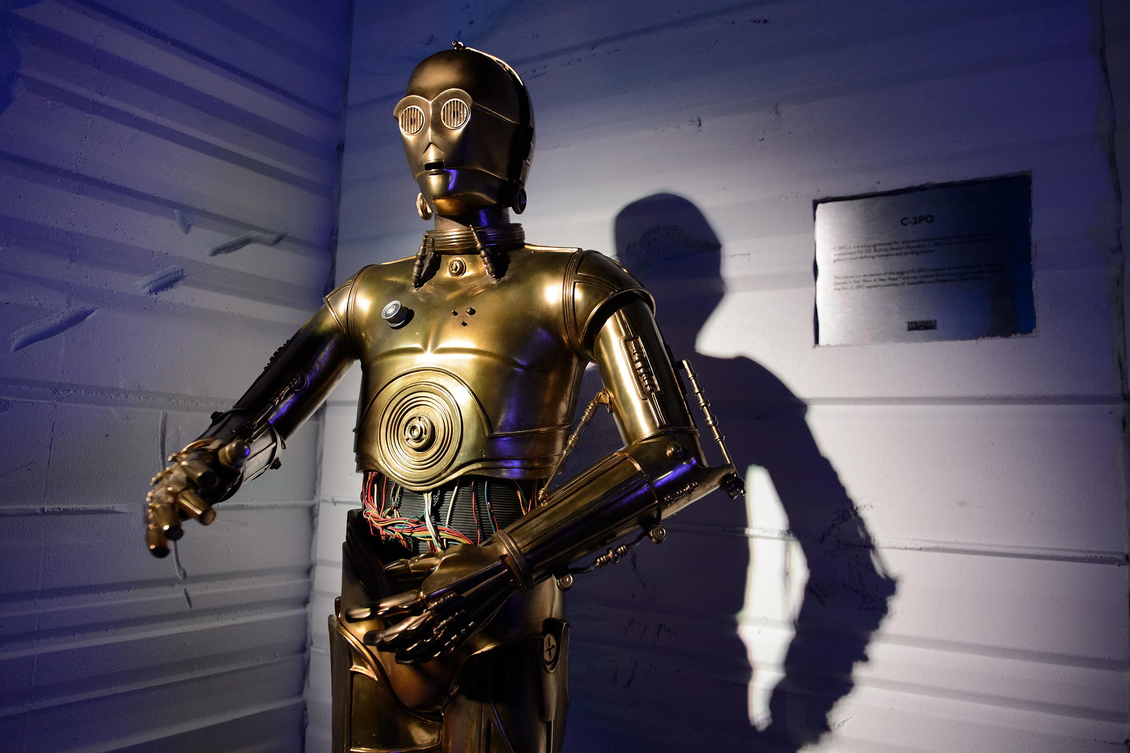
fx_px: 753
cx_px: 565
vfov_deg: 53.1
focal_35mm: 24
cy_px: 376
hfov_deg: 73.7
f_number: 2.8
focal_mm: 24
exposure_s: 1/60
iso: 3200
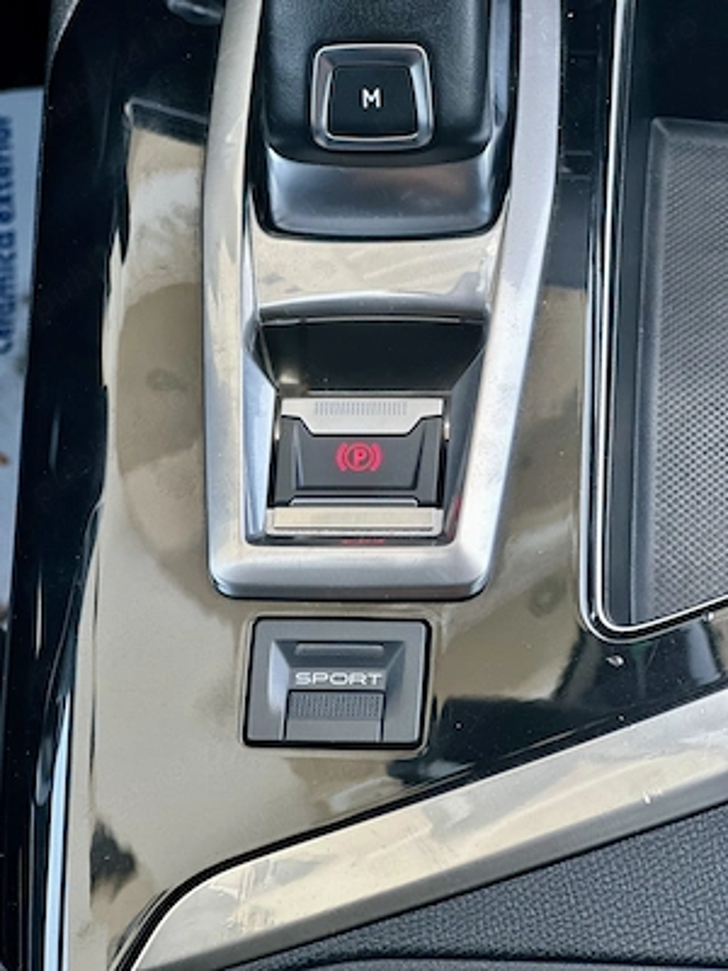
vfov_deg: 25.3
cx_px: 364
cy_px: 486
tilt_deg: -53.6
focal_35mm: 77
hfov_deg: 19.1
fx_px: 2159
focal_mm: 9
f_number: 2.8
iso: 80
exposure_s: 1/119
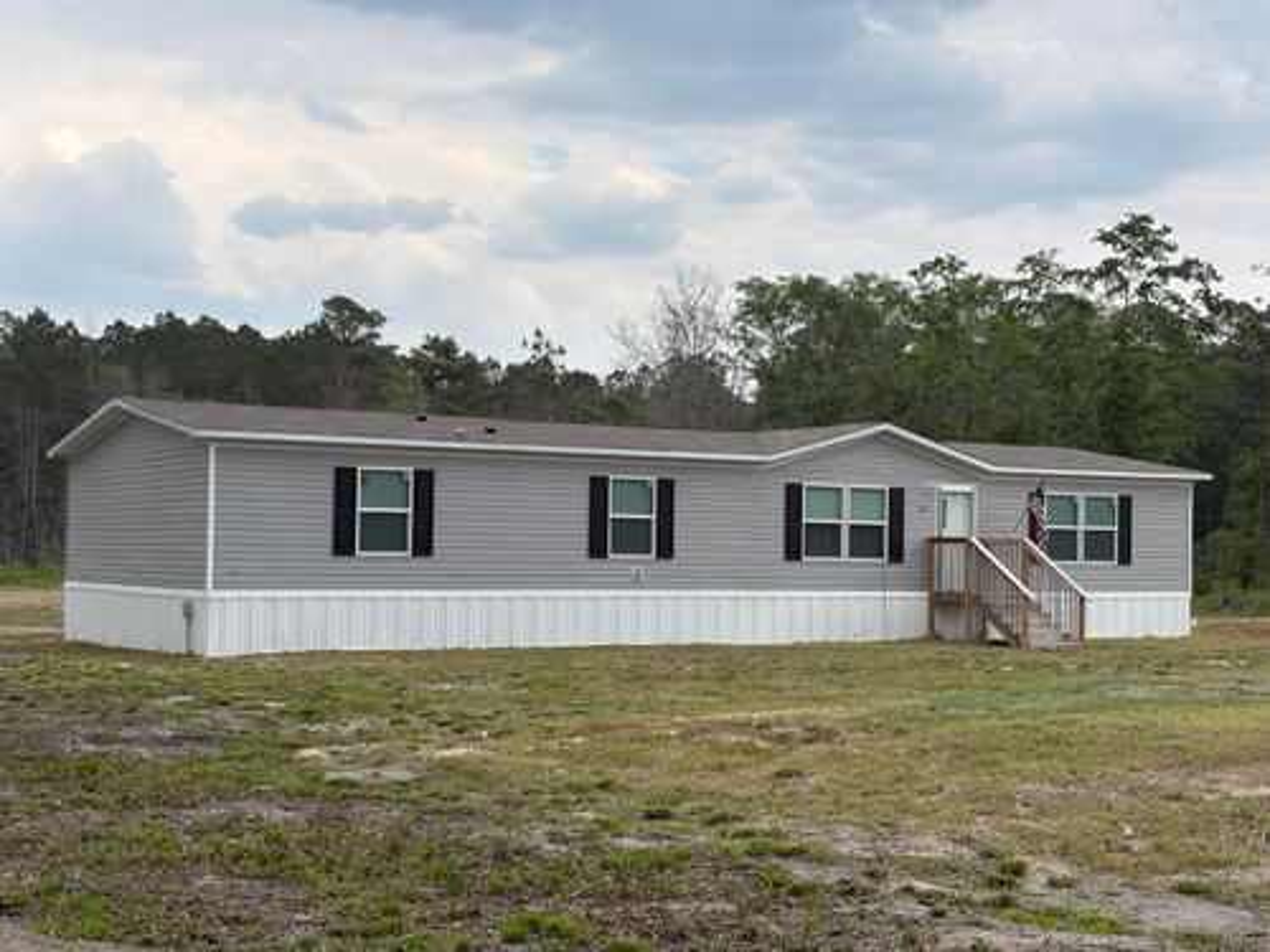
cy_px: 476
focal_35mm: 52
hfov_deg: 36.8
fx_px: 1908
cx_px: 635
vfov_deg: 28.0
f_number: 1.6
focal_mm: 5.96
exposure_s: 1/1957
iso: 32
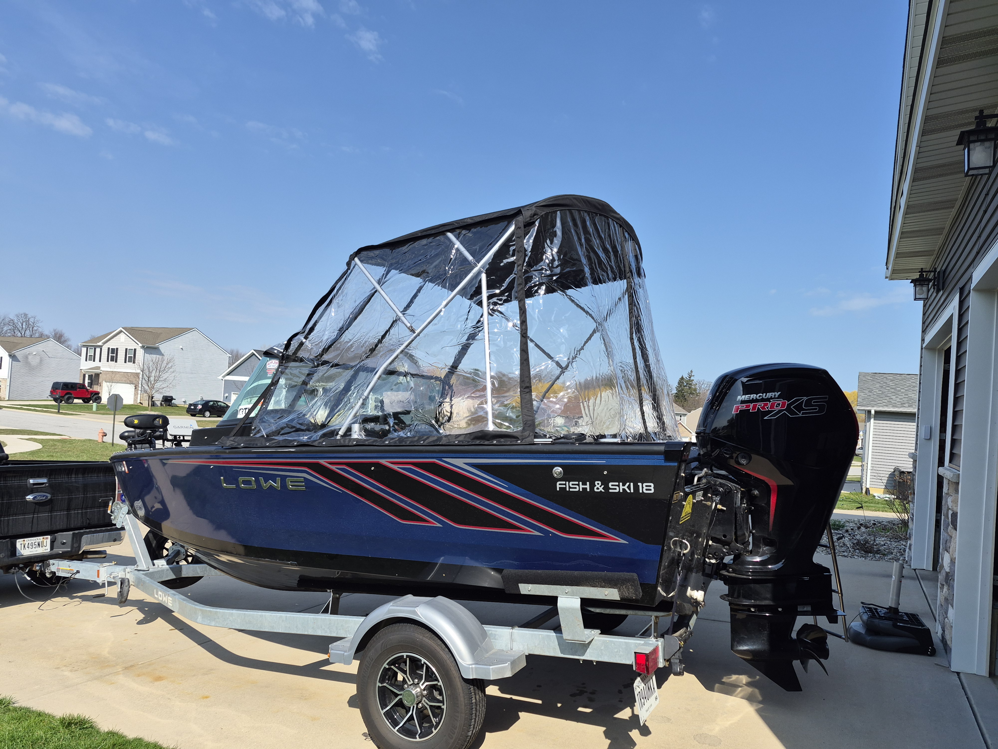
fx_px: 663
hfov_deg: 73.9
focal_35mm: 23
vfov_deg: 58.9
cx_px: 499
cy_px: 374
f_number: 1.8
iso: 80
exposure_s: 1/5056
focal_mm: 5.4
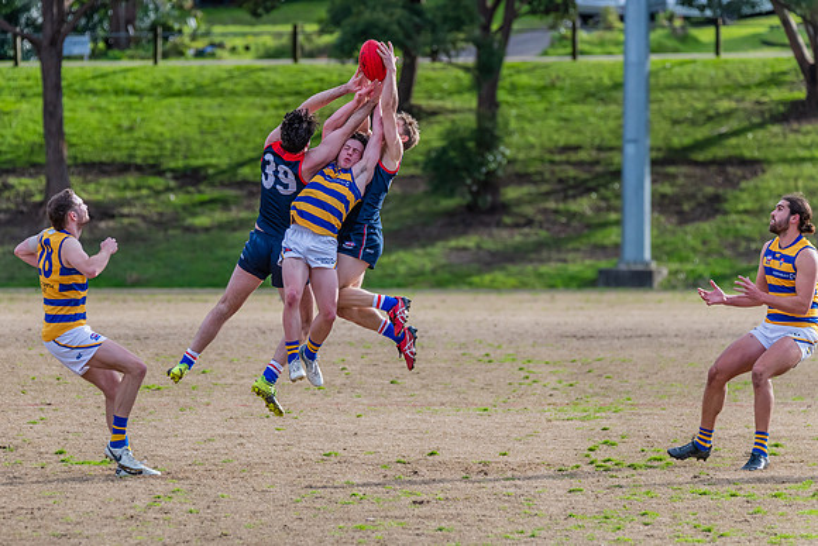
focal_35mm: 353
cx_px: 369
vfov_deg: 3.9
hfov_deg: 5.8
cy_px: 299
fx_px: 8023
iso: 800
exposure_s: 1/1600
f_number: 7.1
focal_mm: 320
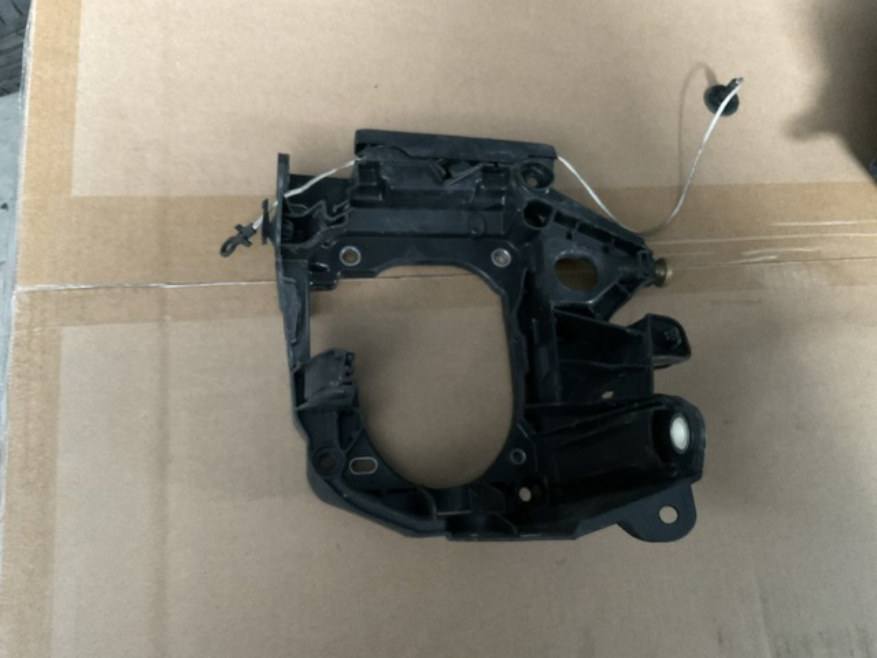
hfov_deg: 61.7
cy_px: 329
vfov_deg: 48.2
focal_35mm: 29
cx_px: 438
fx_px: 735
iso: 640
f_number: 1.8
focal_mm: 3
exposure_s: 1/23
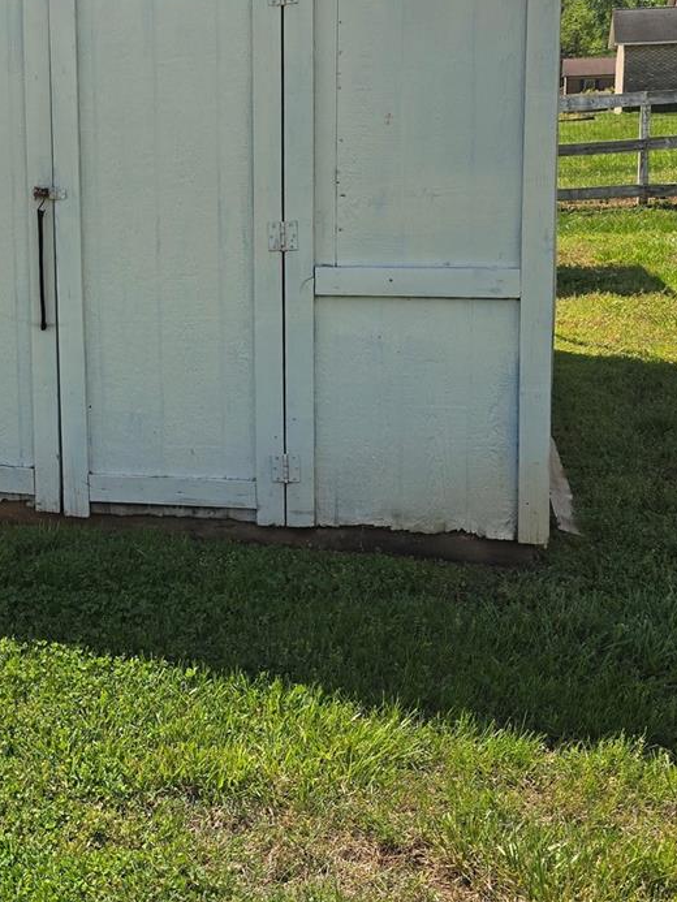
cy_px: 301
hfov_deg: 27.0
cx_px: -3
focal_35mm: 51
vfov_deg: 37.1
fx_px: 1329
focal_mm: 6.3
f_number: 1.7
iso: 12
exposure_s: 1/834
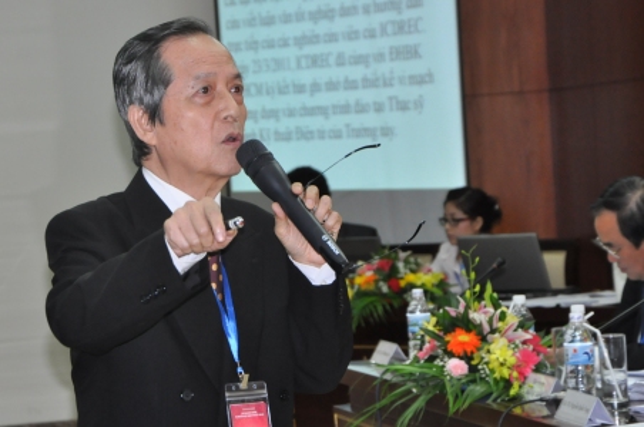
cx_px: 322
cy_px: 214
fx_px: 2412
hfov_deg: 15.2
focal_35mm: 135
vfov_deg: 10.1
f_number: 5.6
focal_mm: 90
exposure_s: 1/60
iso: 1250
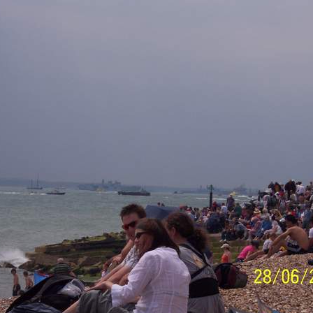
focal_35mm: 144
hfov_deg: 12.1
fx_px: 1473
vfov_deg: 12.1
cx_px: 146
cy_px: 151
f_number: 8
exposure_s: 1/700
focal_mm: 24
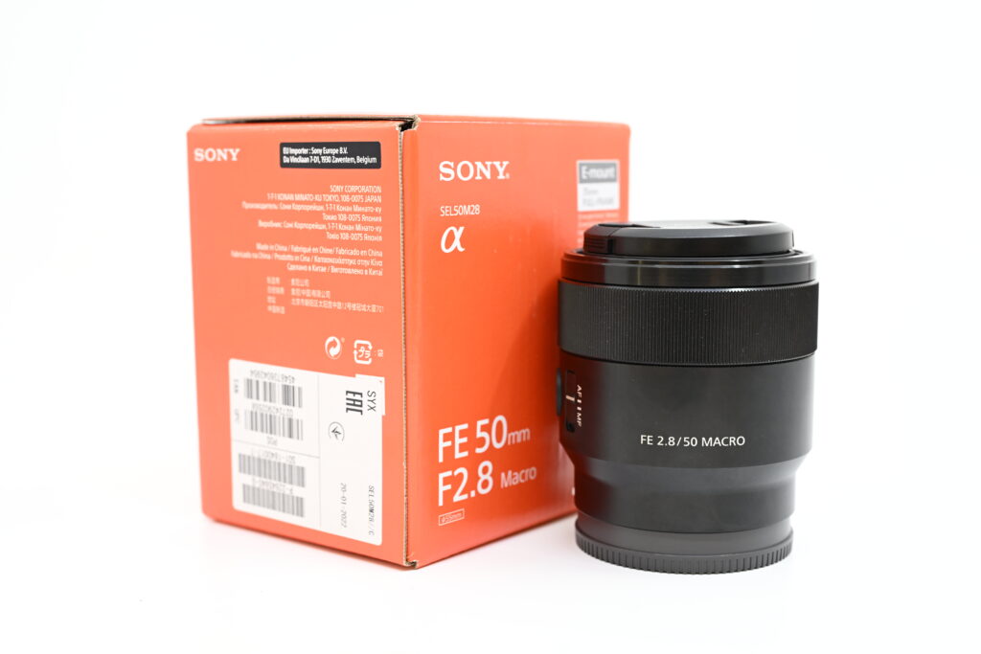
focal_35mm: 49
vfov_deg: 27.5
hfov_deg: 40.3
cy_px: 327
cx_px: 490
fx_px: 1335
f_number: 6.3
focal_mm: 49
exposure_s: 1/125
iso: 800
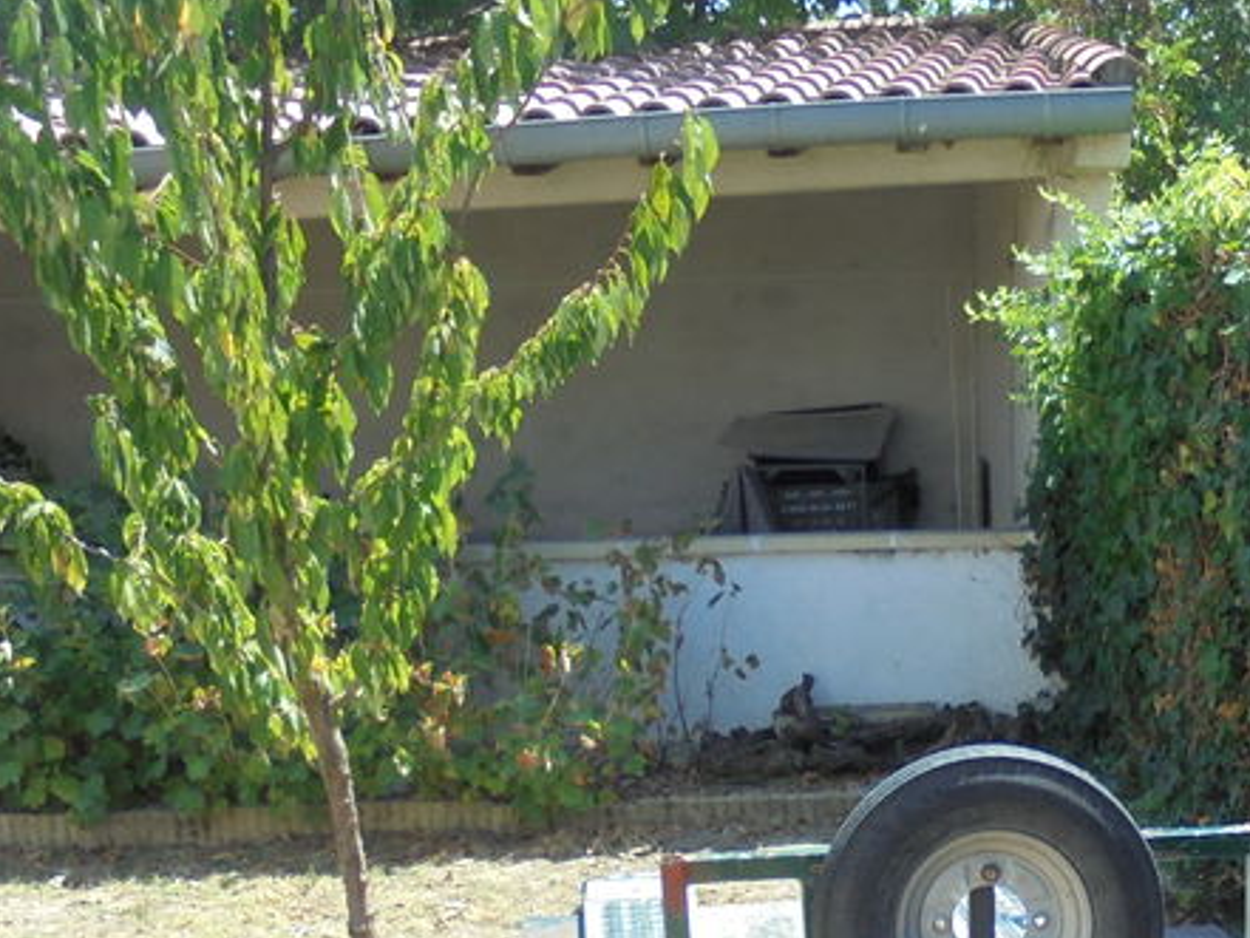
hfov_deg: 32.0
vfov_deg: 23.2
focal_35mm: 59
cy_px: 1054
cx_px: 961
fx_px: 2131
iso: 100
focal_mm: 4.6
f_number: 3.5
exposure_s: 1/250
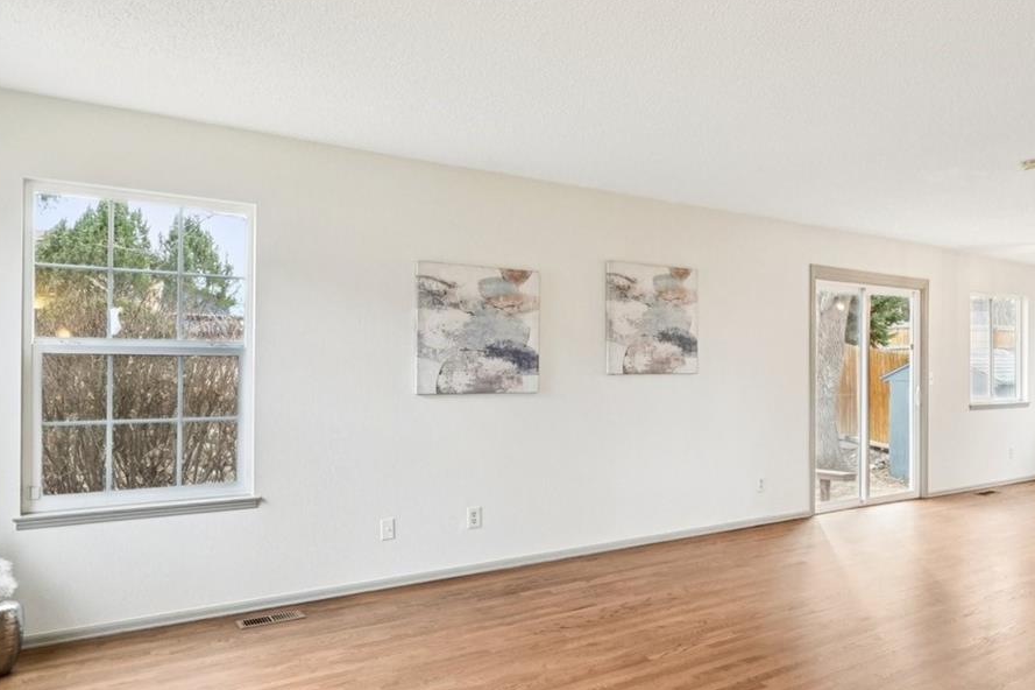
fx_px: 776
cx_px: 709
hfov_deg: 65.2
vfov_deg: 47.9
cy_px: 362
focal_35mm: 27
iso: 800
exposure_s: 1/10
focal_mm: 10
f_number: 8
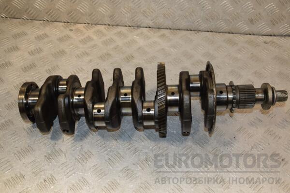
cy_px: 96
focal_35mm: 39
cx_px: 145
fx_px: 314
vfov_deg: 34.2
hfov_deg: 49.6
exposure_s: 1/200
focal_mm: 26
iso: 800
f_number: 7.1
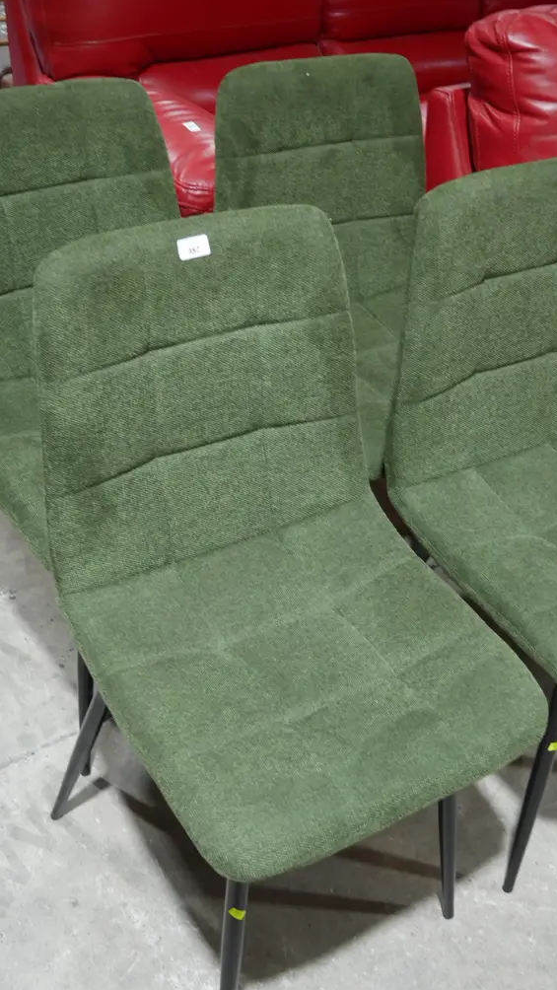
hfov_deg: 29.7
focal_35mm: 40
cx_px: 284
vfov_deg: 50.5
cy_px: 502
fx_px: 1050
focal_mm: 18
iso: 640
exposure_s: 1/60
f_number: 4
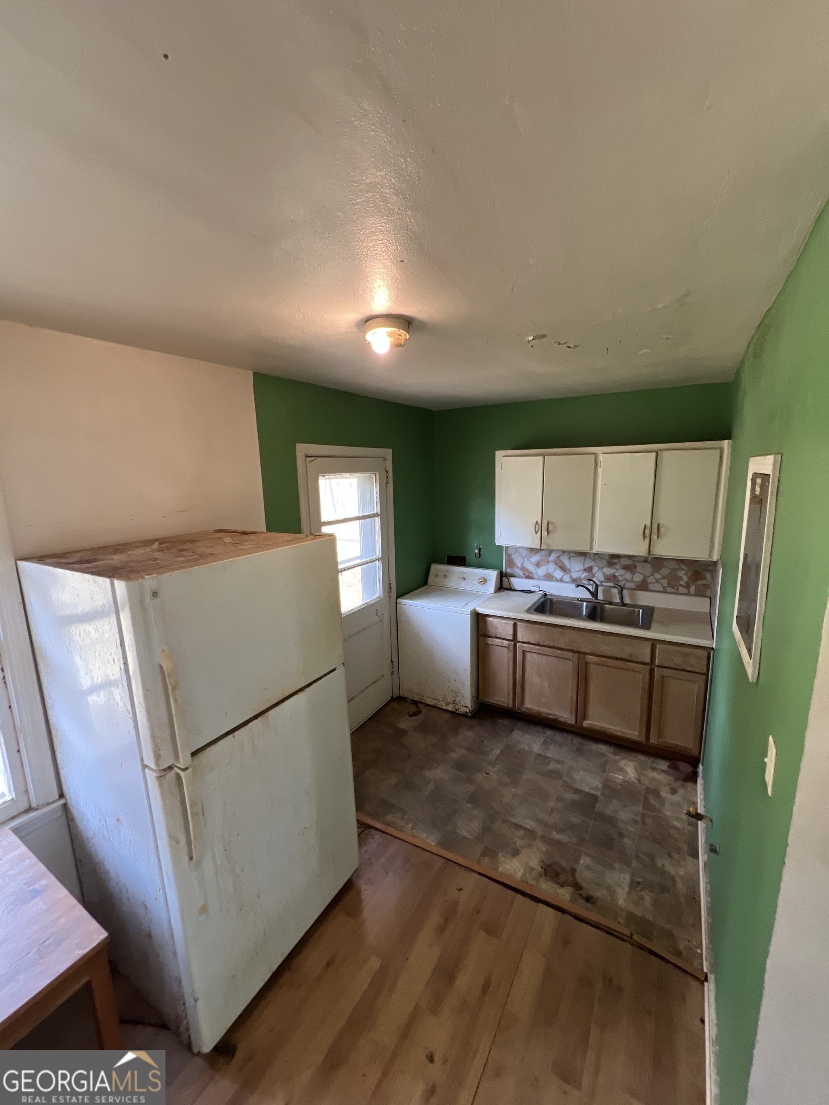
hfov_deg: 89.9
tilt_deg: -10.0
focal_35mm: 13
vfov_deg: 106.2
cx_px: 414
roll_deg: +0.2
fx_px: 415
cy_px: 552
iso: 250
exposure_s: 1/93
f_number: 1.8
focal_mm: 1.57
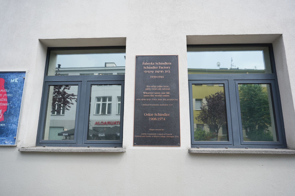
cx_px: 148
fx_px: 197
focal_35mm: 24
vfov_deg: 53.1
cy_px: 98
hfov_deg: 73.7
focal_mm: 24
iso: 100
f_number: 7.1
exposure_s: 1/100
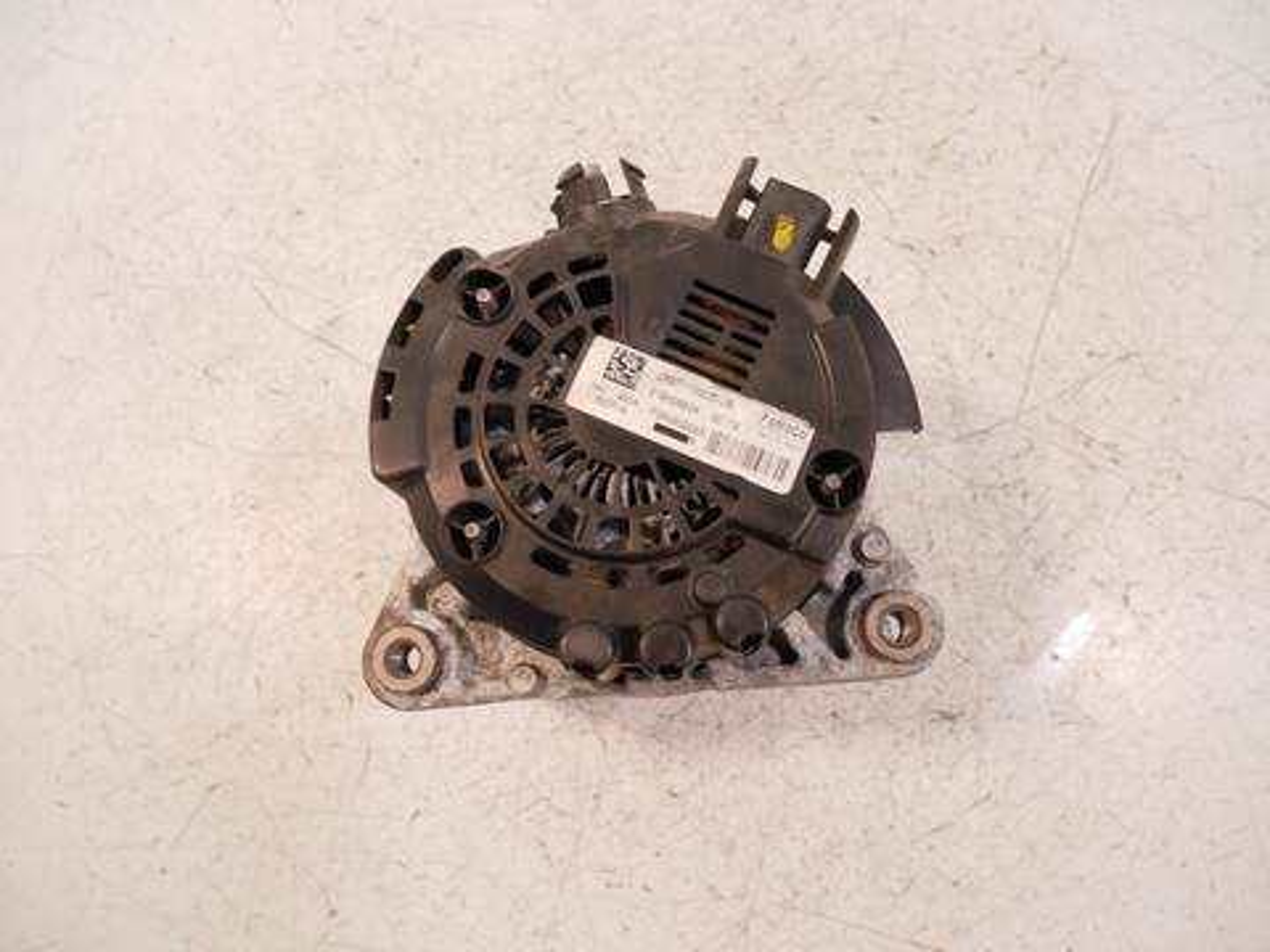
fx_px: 881
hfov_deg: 71.6
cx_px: 635
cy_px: 476
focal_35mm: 24
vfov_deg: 56.8
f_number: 3.5
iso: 640
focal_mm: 12
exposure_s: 1/60
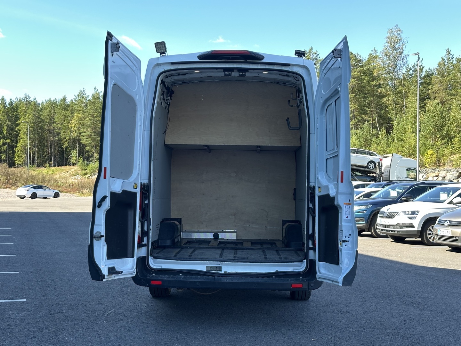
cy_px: 173
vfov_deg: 30.3
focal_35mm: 48
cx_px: 230
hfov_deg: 39.7
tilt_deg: +0.9
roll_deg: +0.5
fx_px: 639
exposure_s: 1/260
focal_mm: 6.86
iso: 64
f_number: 1.78
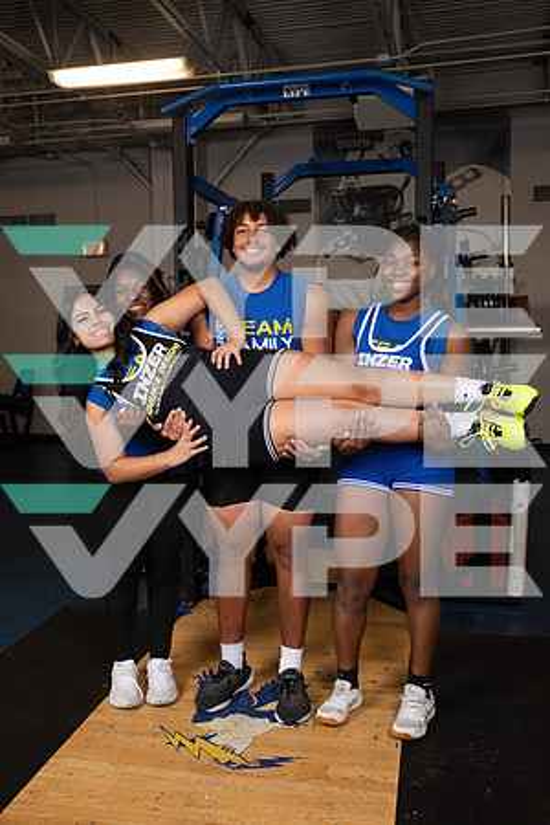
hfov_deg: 38.9
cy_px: 412
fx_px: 779
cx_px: 275
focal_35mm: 34
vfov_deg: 55.8
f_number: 7.1
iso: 800
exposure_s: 1/250
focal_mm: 34
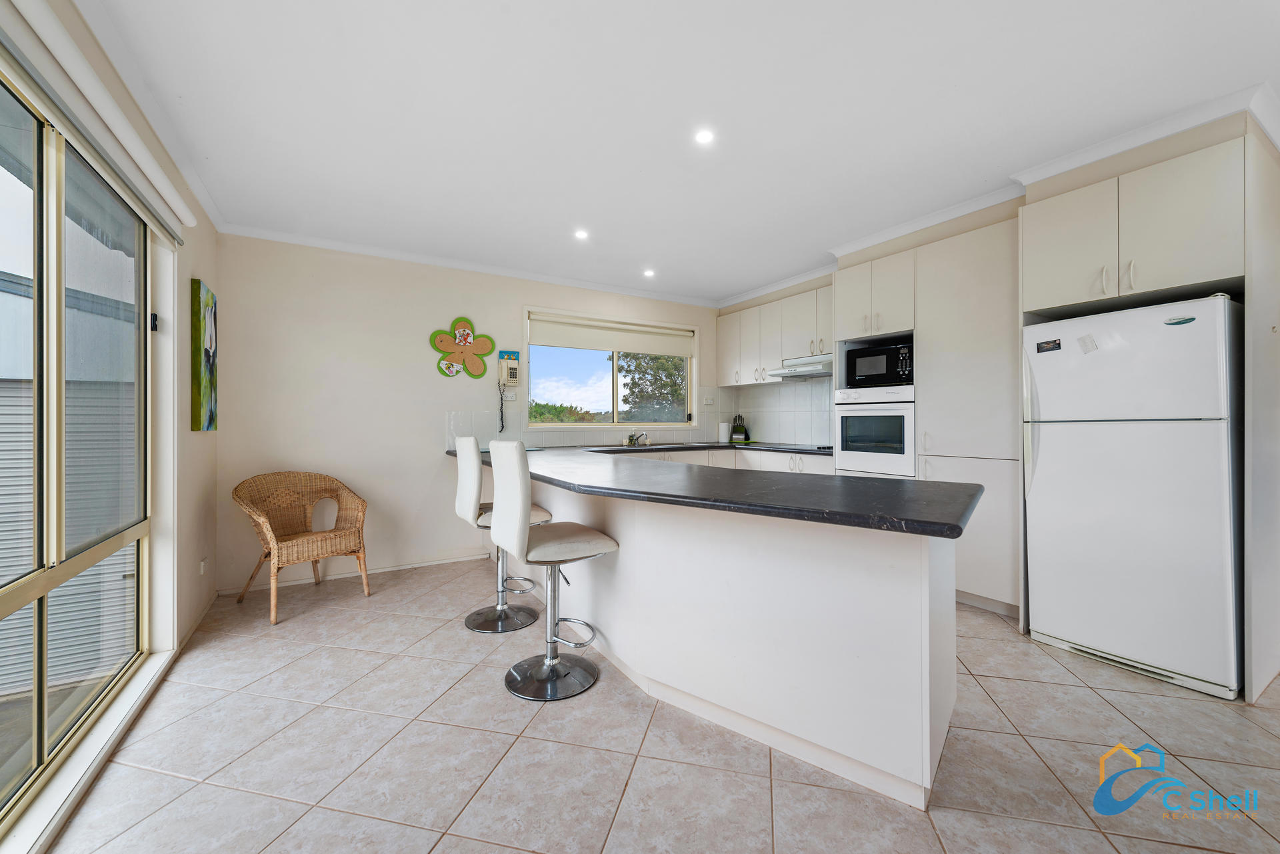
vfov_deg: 81.2
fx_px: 498
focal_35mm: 14
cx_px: 640
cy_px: 427
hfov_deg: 104.2
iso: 125
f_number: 8
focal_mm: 14
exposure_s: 1/15
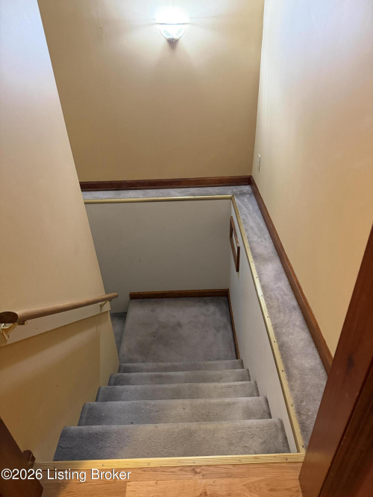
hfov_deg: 56.8
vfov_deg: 71.6
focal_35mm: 24
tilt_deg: -31.5
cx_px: 186
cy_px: 248
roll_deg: +5.8
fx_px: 345
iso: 640
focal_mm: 6.76
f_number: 1.78
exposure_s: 1/40
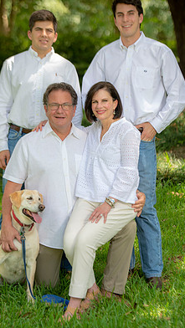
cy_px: 179
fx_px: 1045
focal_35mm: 120
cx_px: 98
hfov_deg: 10.1
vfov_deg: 17.8
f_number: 3.2
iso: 100
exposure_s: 1/200
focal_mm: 100
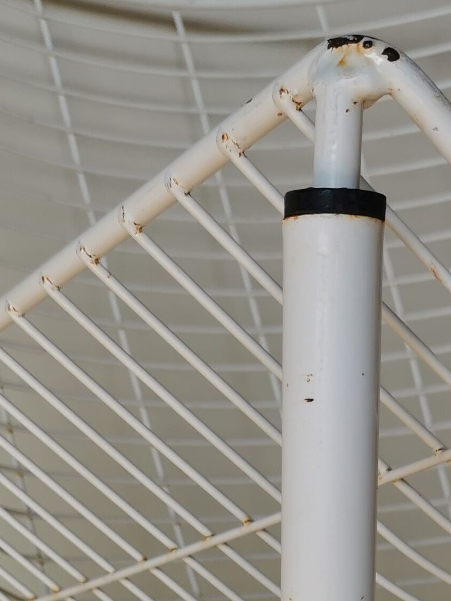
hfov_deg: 16.9
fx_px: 1511
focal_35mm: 87
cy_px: 845
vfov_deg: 20.0
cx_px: 303
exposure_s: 1/628
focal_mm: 5.58
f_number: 1.8
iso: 50
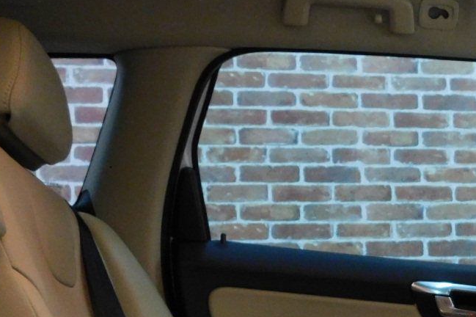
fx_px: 780
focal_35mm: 59
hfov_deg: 31.7
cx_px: 459
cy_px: 353
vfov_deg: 21.7
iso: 400
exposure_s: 1/10
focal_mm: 4
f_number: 3
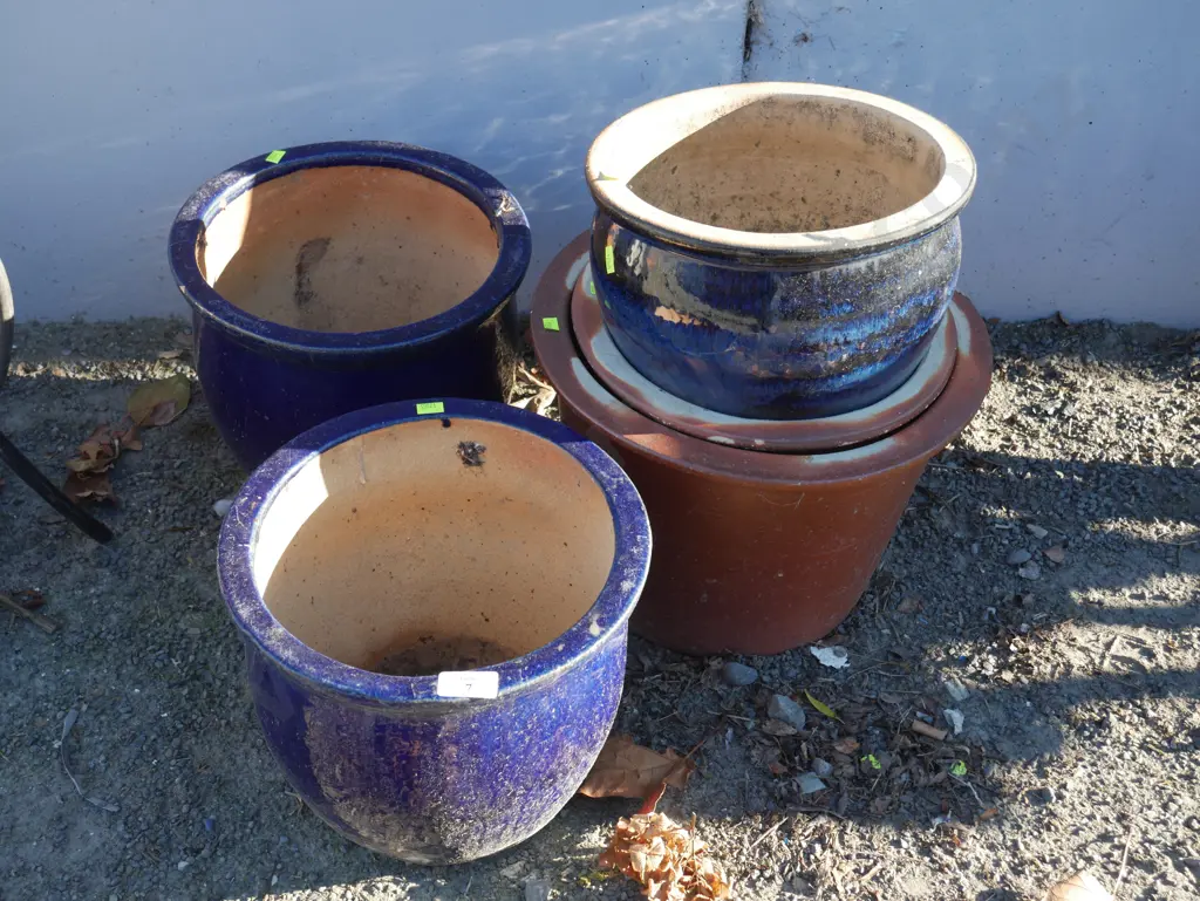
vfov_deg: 28.1
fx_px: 1803
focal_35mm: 52
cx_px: 600
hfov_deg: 36.8
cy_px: 450
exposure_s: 1/100
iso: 200
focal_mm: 26
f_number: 5.3
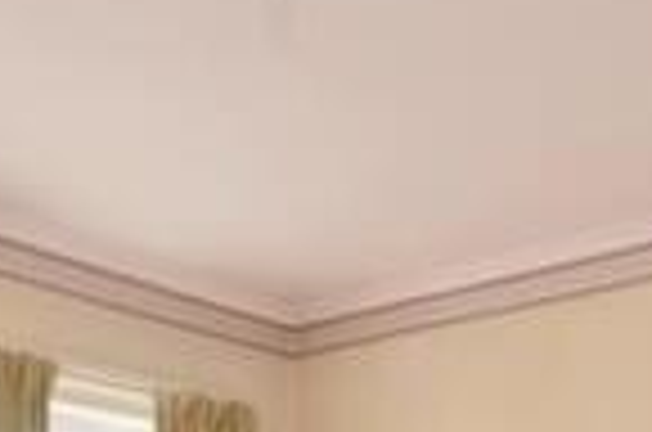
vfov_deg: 17.4
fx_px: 1229
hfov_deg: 28.9
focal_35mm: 68
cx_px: 540
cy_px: 700
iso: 200
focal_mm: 10
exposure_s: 1.6
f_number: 11
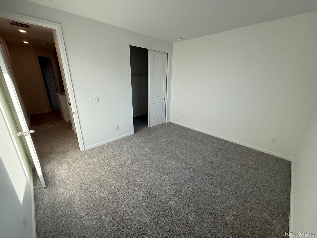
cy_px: 119
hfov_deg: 102.1
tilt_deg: -17.7
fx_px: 128
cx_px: 158
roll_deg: -1.4
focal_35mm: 14
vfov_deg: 85.7
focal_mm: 2.22
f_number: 2.2
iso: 50
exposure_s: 1/200
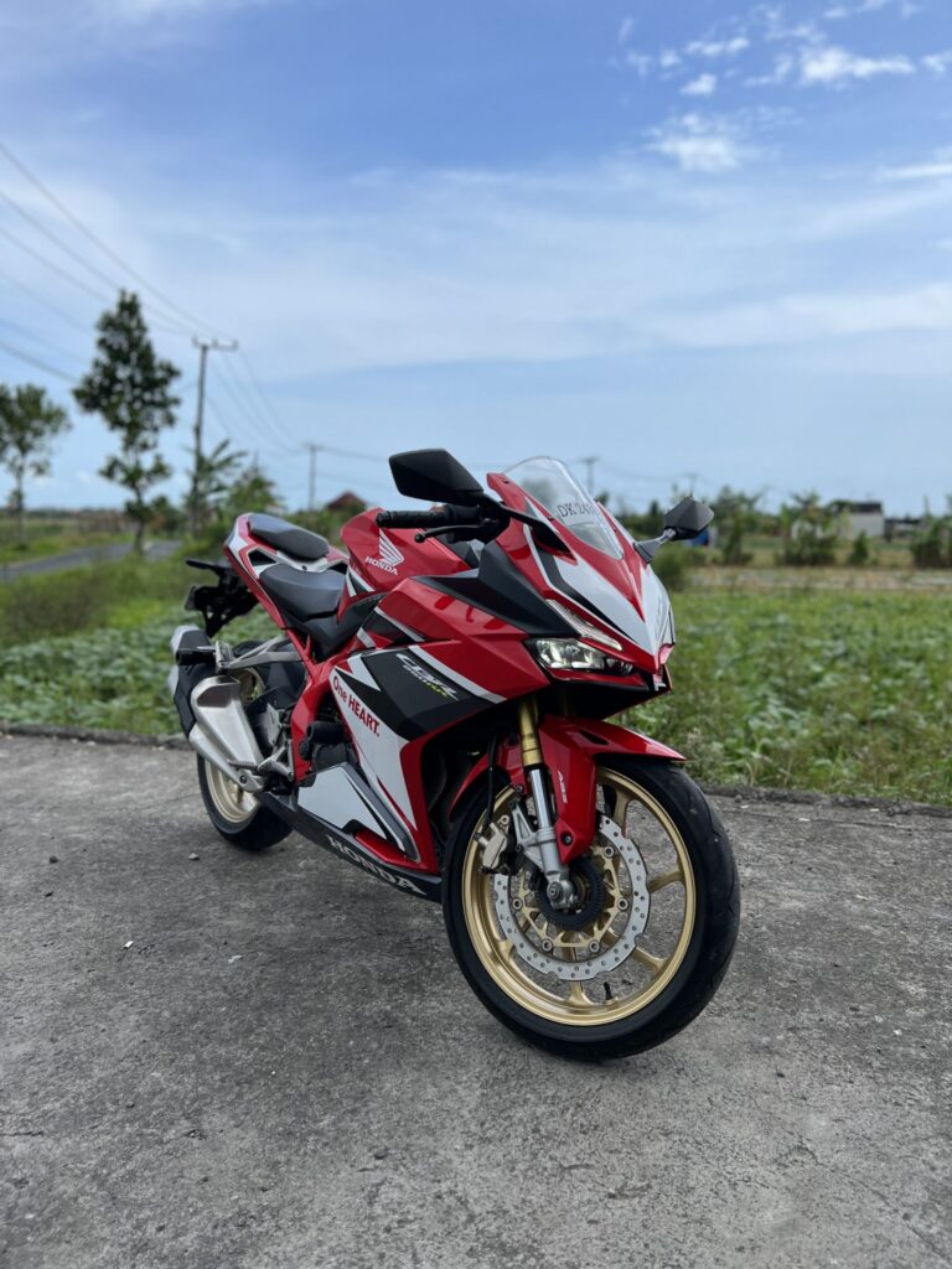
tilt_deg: -3.8
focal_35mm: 26
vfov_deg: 67.3
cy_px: 634
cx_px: 476
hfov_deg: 53.1
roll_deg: +2.0
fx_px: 953
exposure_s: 1/3704
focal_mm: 5.7
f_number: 1.5
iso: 50
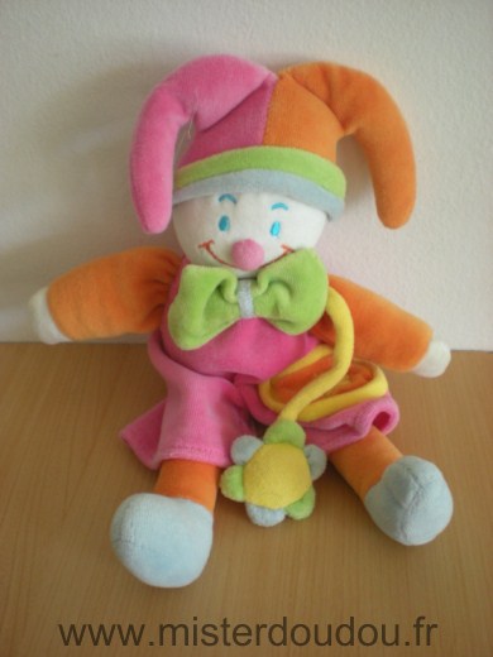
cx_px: 246
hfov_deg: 37.7
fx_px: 722
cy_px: 328
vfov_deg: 49.0
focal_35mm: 38
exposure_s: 1/28
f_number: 3.1
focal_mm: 6.3
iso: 200
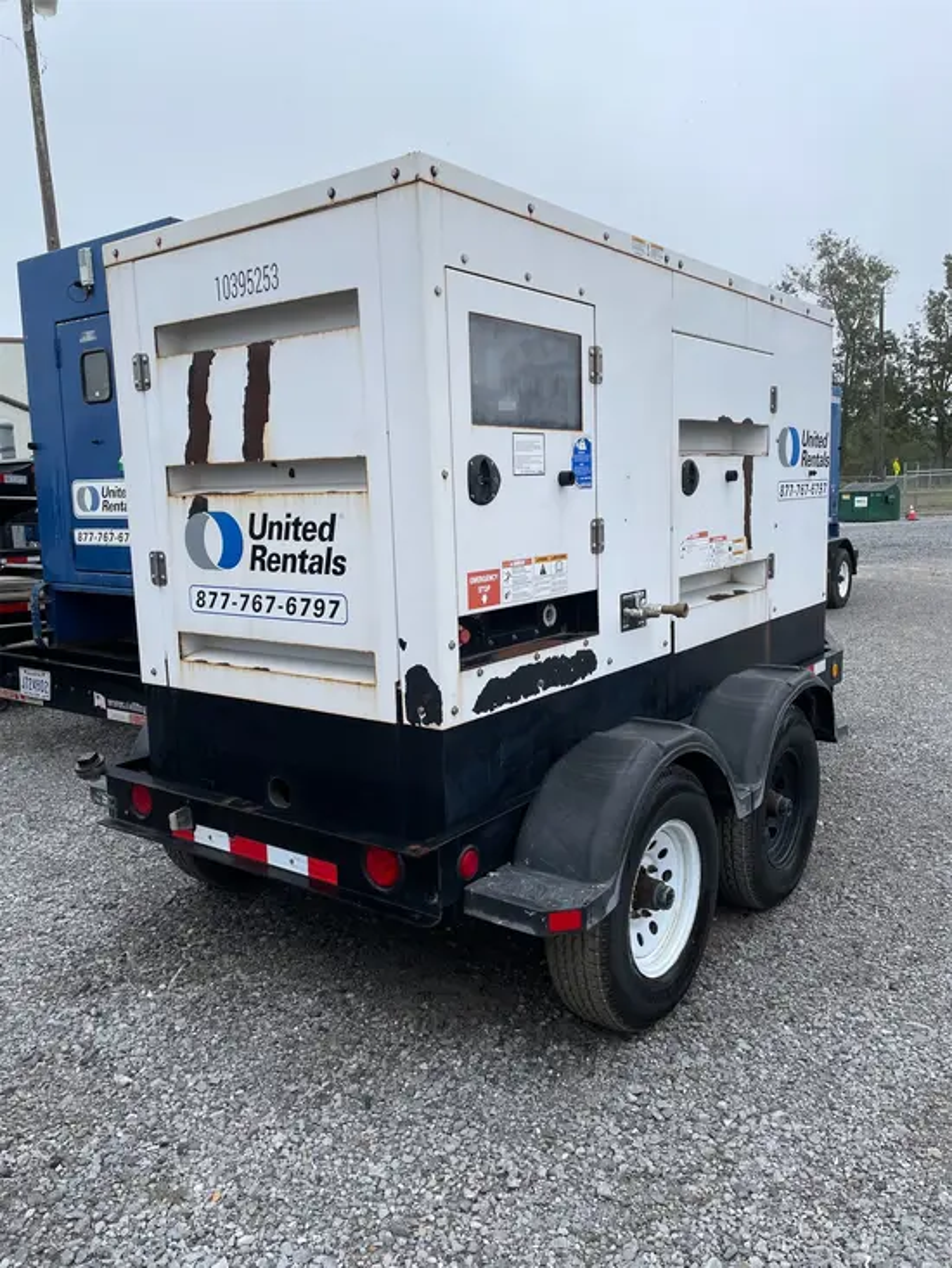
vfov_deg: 67.3
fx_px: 953
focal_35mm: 26
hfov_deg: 53.1
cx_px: 476
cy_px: 634
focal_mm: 4.2
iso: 32
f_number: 1.6
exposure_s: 1/779
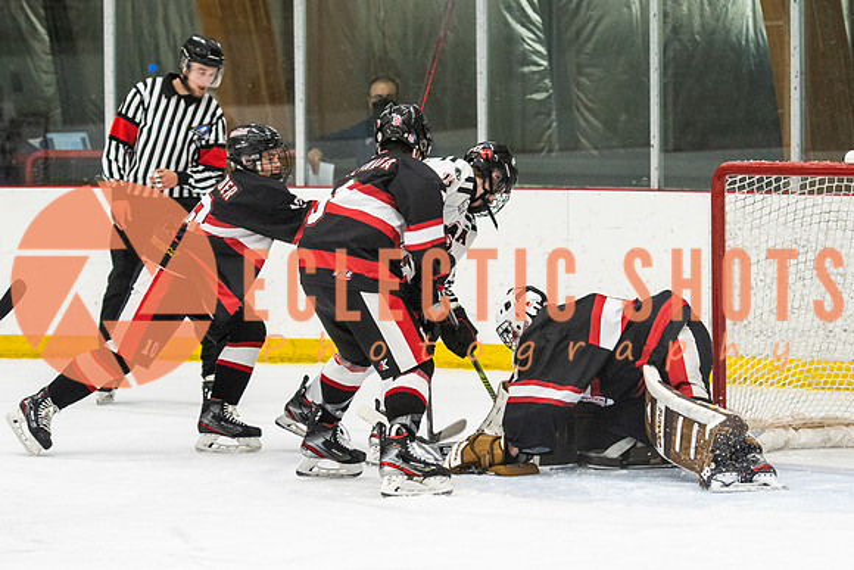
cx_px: 420
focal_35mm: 198
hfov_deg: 10.4
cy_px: 225
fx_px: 4699
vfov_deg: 6.9
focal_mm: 98
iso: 1400
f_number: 2.8
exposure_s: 1/400
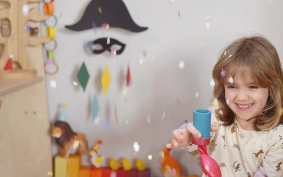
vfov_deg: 16.0
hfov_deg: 25.3
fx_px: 631
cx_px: 142
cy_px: 90
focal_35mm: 82
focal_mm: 35
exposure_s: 1/100
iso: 320
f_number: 1.8
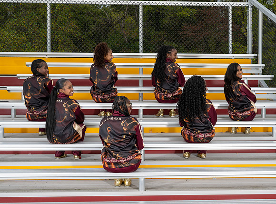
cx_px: 174
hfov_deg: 33.4
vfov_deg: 25.0
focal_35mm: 58
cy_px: 78
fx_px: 458
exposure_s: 1/100
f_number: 10
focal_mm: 41
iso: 80
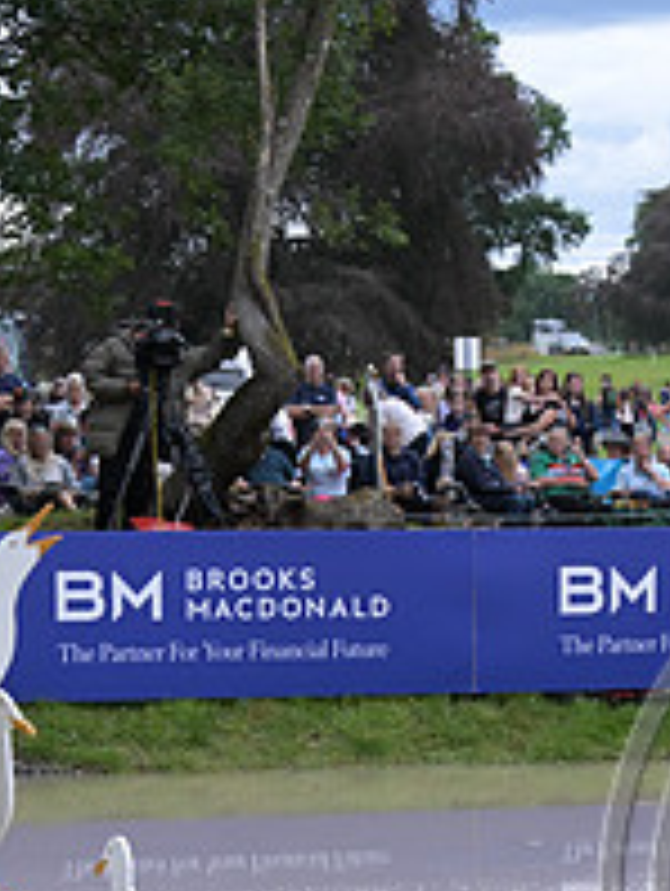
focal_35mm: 197
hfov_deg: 7.4
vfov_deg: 10.0
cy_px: 848
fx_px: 5073
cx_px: 1012
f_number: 5.6
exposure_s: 1/1250
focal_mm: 70
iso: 1000
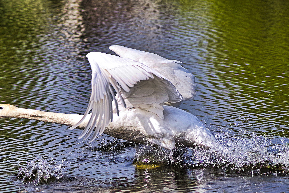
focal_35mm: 355
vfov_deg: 3.9
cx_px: 103
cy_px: 128
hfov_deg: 5.8
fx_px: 2849
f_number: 4.5
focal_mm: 170
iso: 200
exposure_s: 1/2000
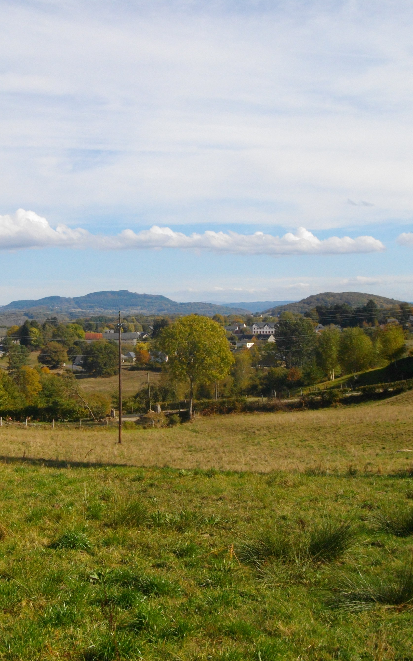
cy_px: 329
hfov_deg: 23.0
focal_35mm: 56
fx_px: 1009
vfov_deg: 36.3
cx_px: 135
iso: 100
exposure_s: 1/160
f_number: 9.9
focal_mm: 7.1
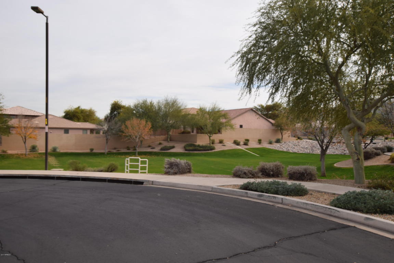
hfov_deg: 61.9
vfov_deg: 43.6
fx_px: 328
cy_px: 132
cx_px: 197
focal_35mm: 30
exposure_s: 1/200
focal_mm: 20
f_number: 10
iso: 100
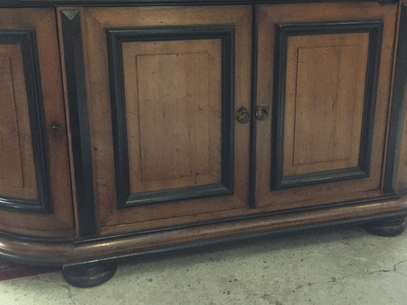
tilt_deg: -14.2
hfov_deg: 49.0
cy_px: 118
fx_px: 447
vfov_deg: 37.5
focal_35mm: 38
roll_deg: +1.4
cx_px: 199
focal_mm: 4.15
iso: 400
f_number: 2.2
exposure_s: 1/17
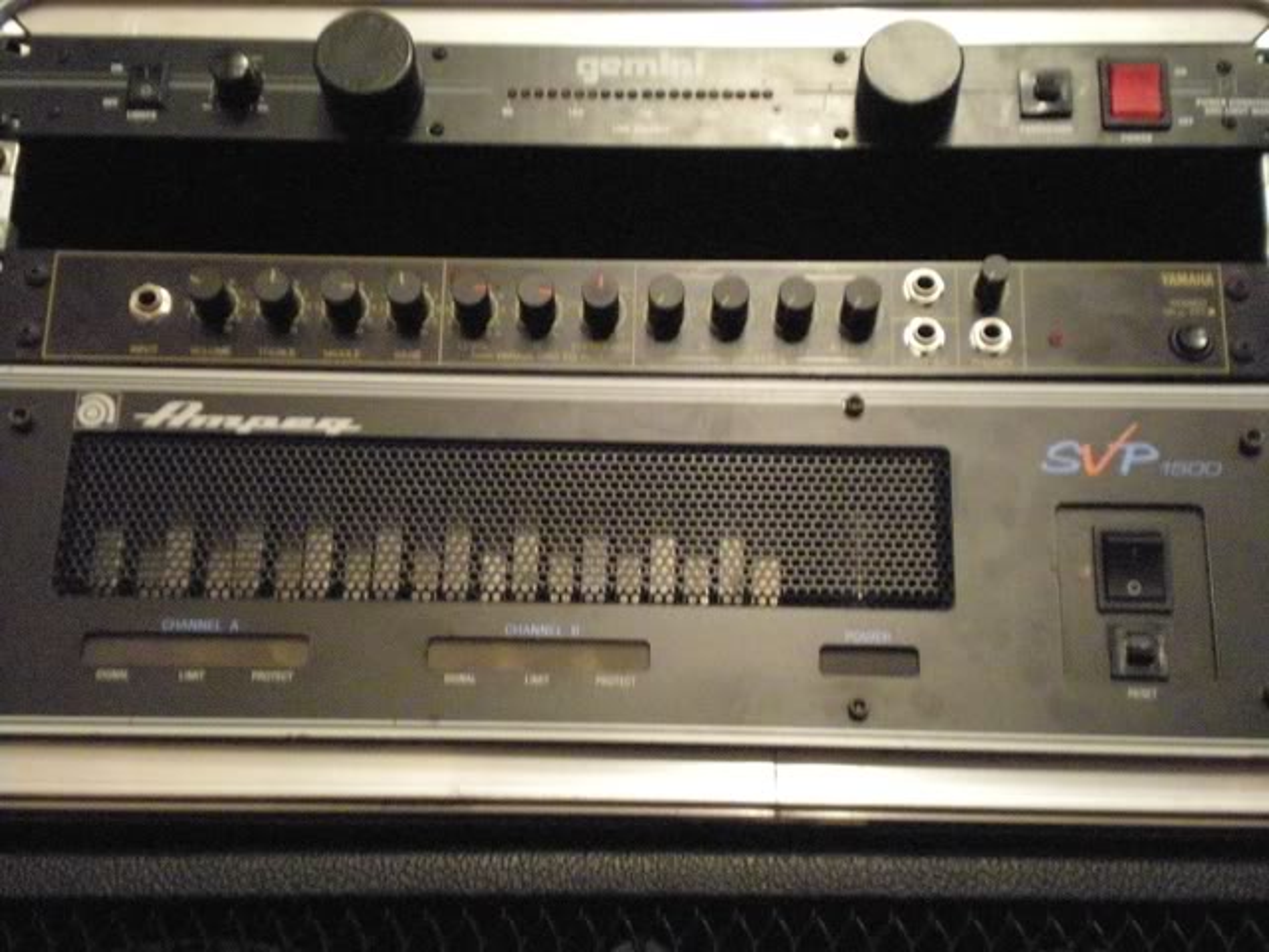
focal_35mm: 56
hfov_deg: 34.3
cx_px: 634
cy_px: 476
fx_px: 2053
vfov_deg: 26.1
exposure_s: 1/7.5
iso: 1600
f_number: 3.9
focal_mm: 9.3
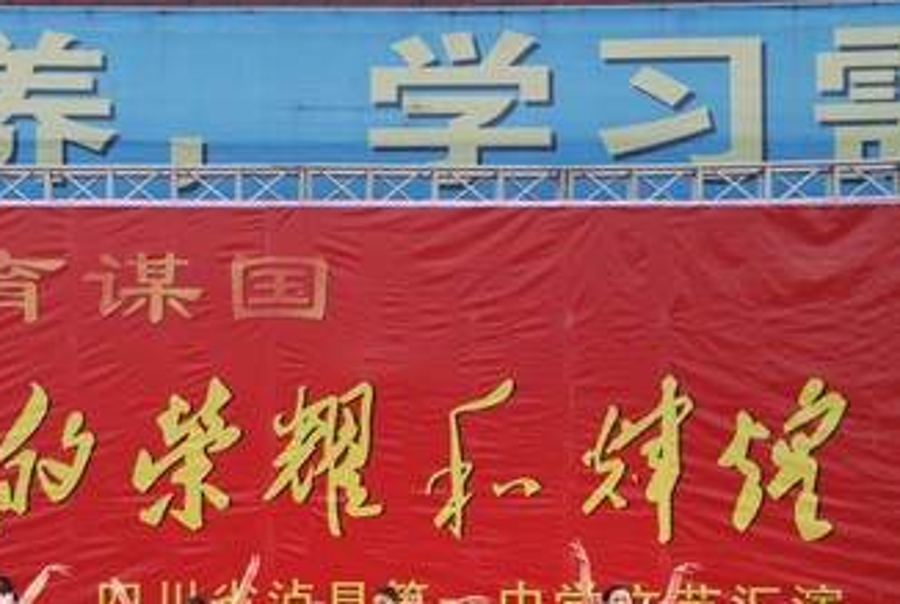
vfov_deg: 11.9
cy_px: 452
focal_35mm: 115
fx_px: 2882
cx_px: 215
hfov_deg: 17.6
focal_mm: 50
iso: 800
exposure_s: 1/250
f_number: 8
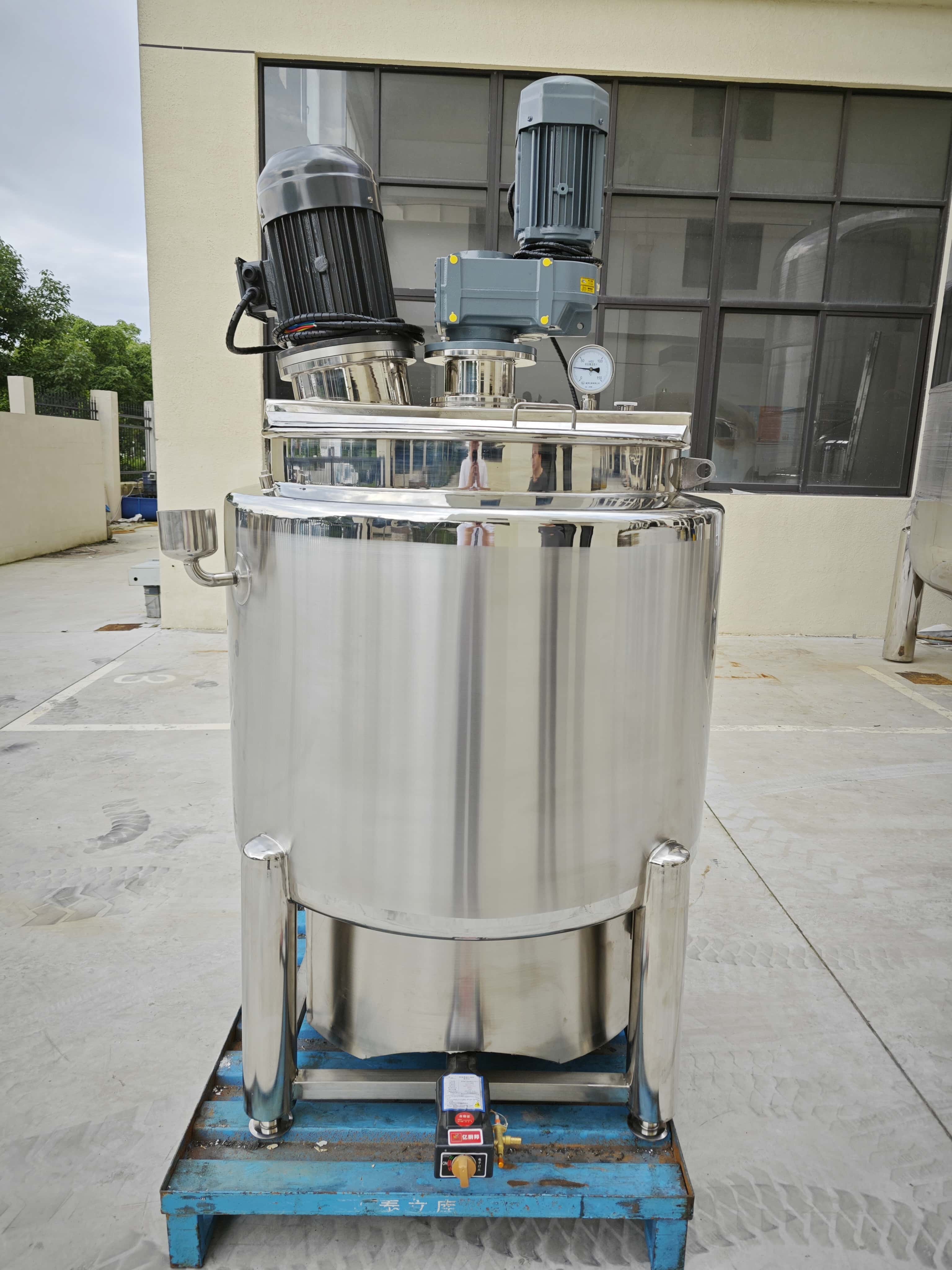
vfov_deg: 73.9
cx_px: 476
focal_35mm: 23
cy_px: 635
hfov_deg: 58.9
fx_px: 843
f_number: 1.8
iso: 50
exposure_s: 1/873
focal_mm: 5.43
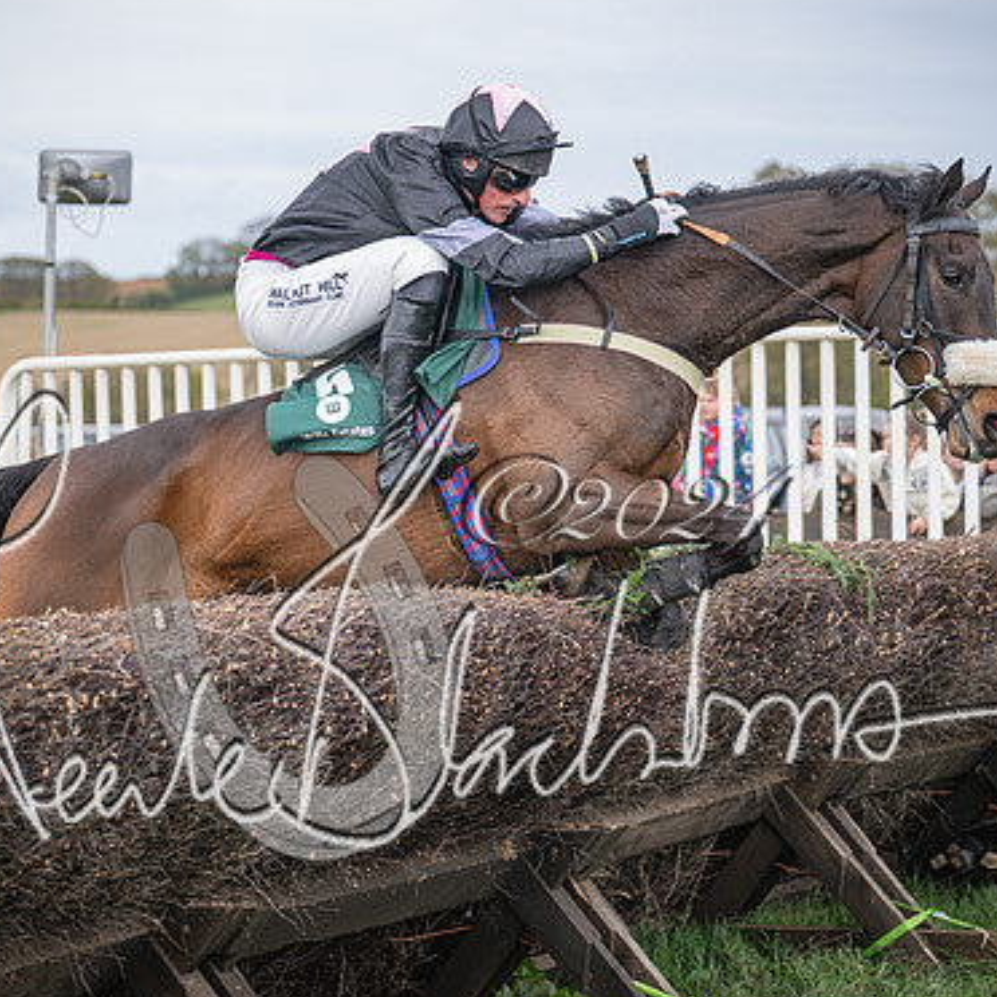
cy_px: 391
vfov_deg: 14.4
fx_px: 3943
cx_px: 319
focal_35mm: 121
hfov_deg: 14.4
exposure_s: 1/2000
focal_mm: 70
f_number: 2.8
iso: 400
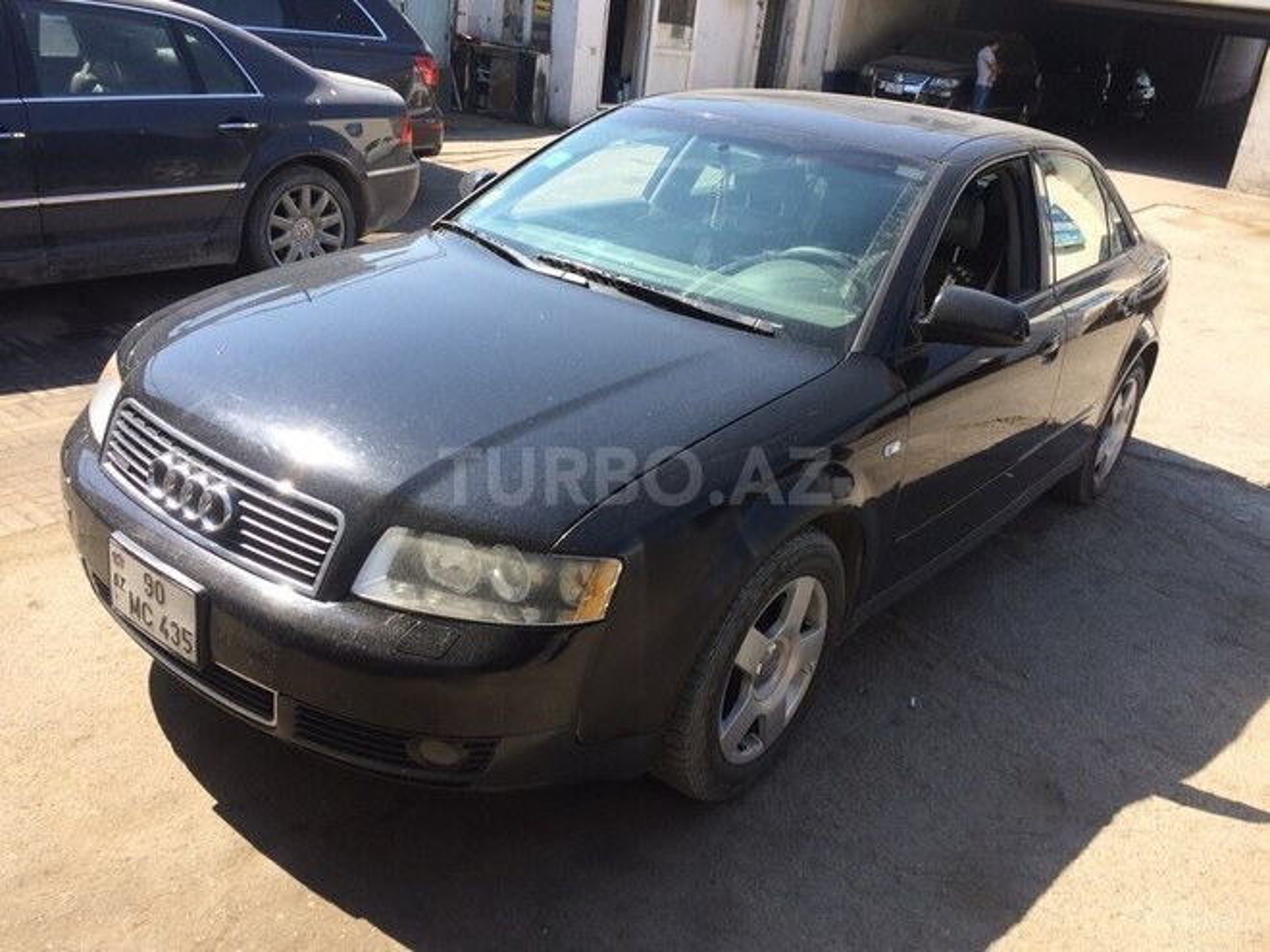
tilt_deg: -23.6
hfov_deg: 61.7
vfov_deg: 48.2
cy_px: 476
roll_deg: -6.9
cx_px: 635
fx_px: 1064
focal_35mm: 29
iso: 32
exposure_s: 1/746
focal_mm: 4.15
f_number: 2.2
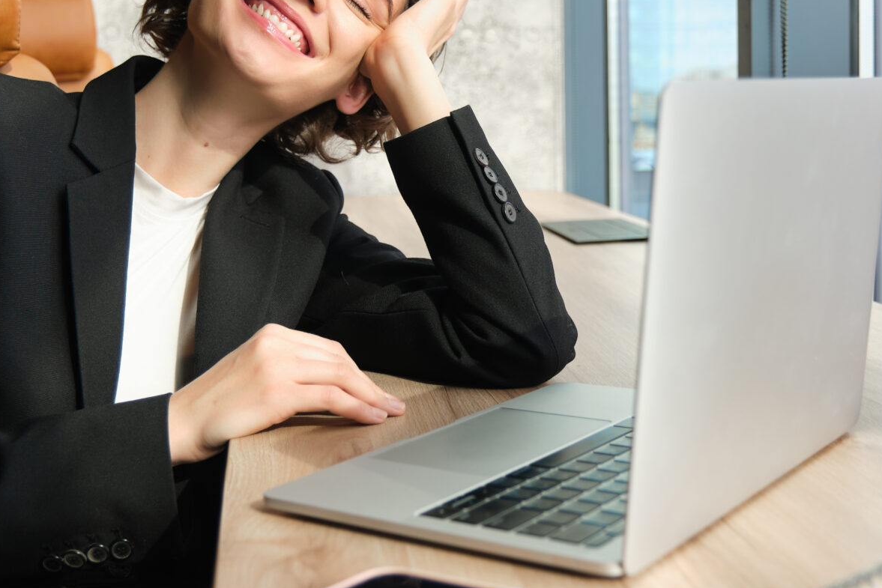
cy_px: 184
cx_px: 470
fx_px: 1299
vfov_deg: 25.4
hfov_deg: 37.5
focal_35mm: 53
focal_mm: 21.3
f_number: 2.8
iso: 200
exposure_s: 1/250
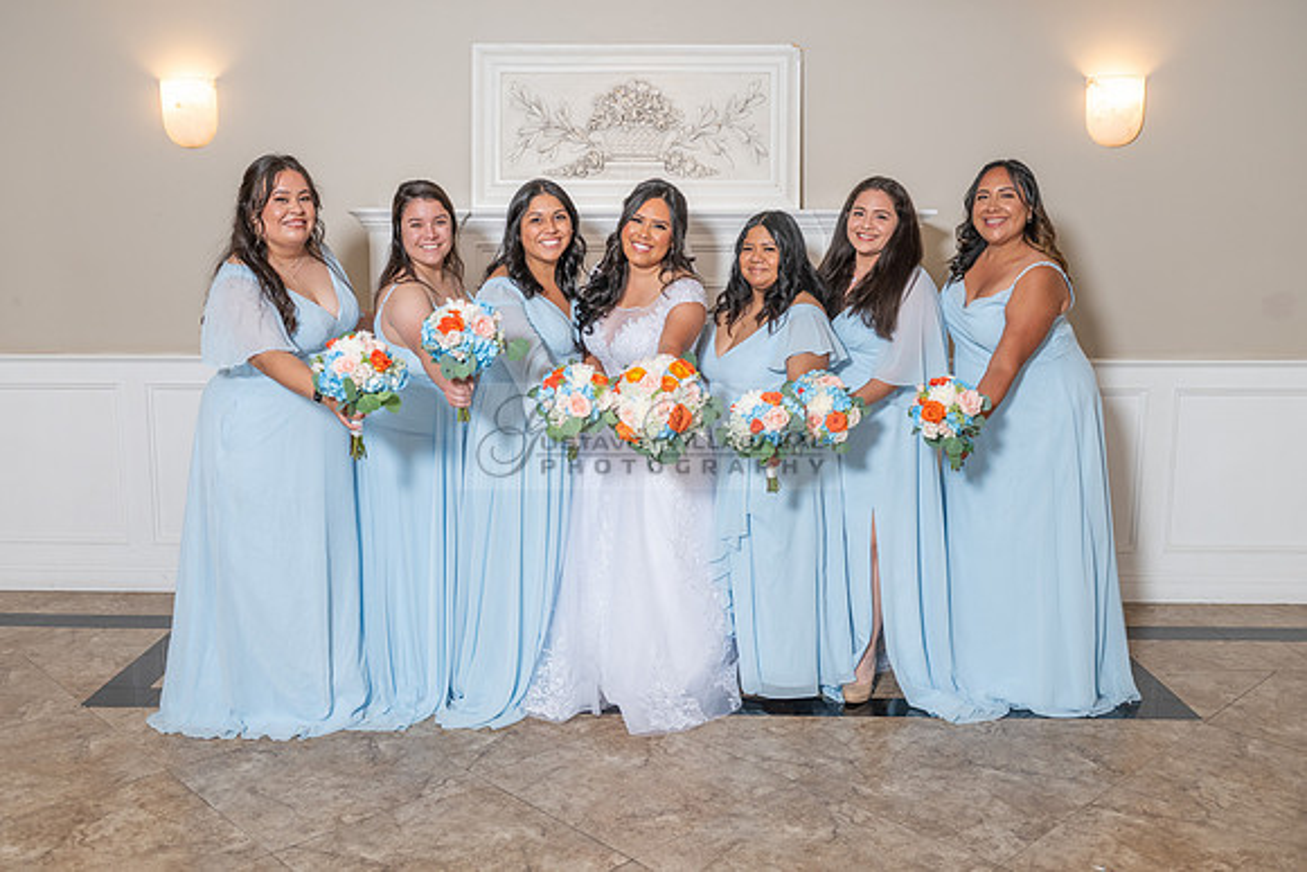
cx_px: 610
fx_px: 1201
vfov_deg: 39.9
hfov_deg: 57.1
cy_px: 415
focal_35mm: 33
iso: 640
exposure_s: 1/160
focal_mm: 31
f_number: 4.5
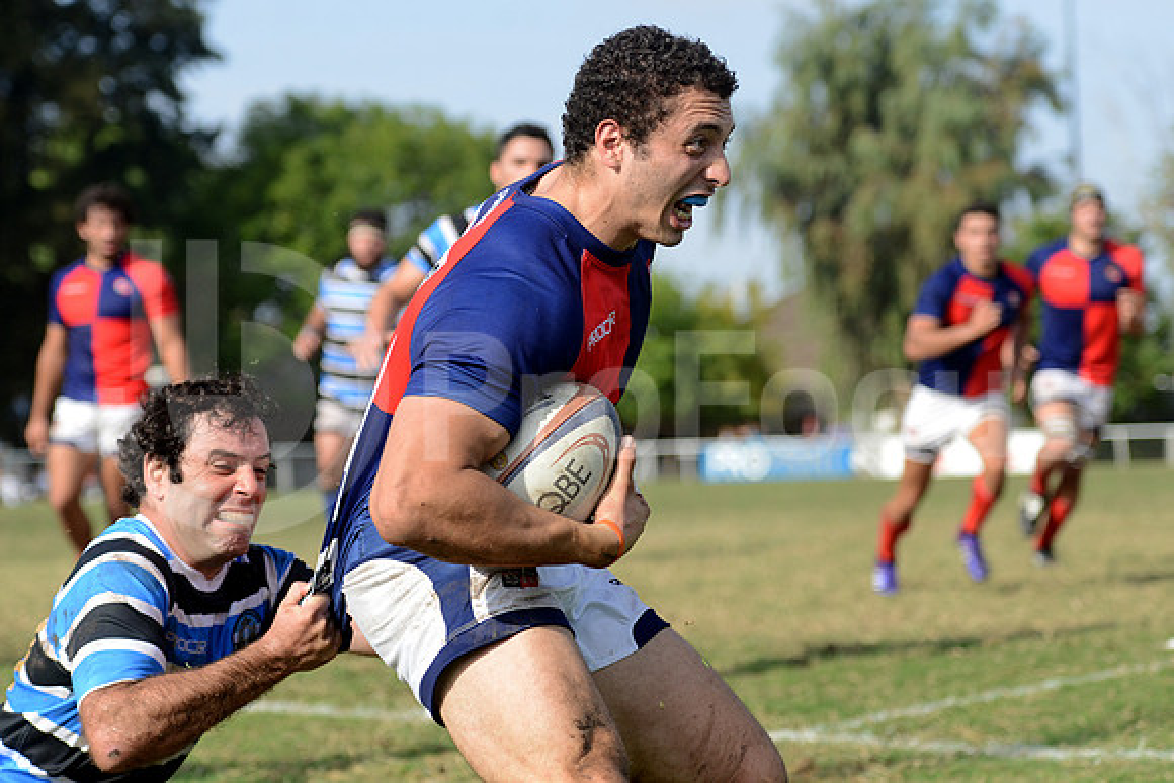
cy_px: 392
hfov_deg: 19.5
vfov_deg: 13.0
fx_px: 3425
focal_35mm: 105
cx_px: 587
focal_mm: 105
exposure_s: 1/1600
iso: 500
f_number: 4
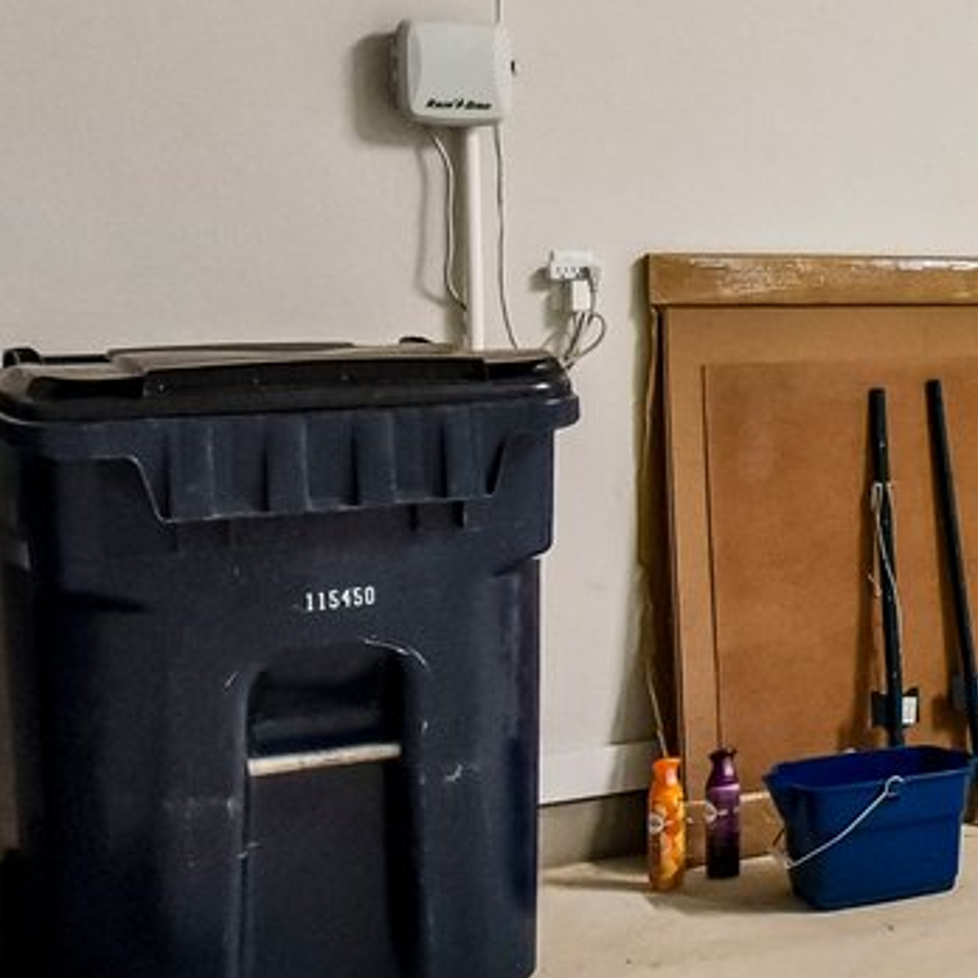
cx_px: 1931
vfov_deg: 24.3
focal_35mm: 70
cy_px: 207
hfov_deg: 17.7
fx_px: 2238
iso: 1100
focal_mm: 14
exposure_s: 1/15
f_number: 8
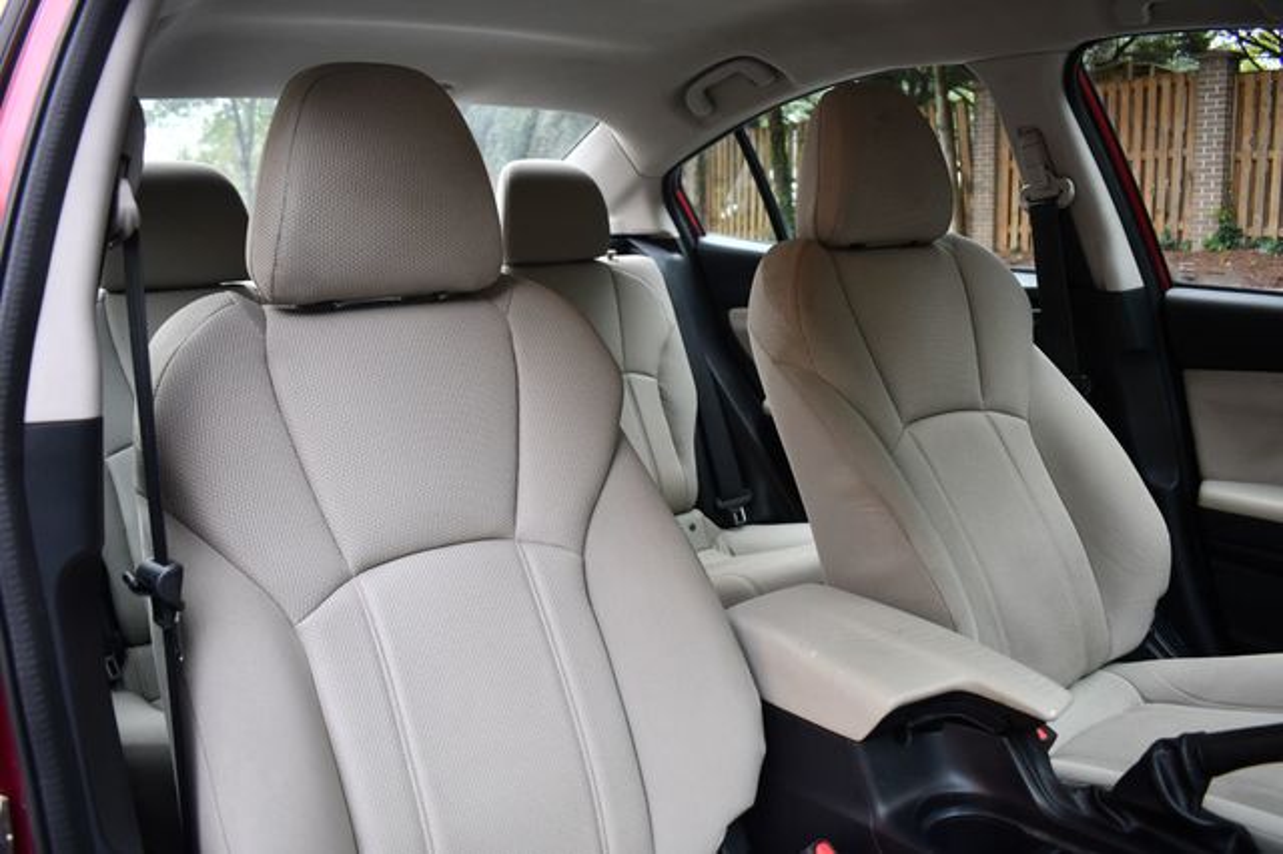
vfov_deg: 43.6
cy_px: 427
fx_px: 1069
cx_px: 642
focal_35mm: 30
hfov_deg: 62.0
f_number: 4
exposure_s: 1/250
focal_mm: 20
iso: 400
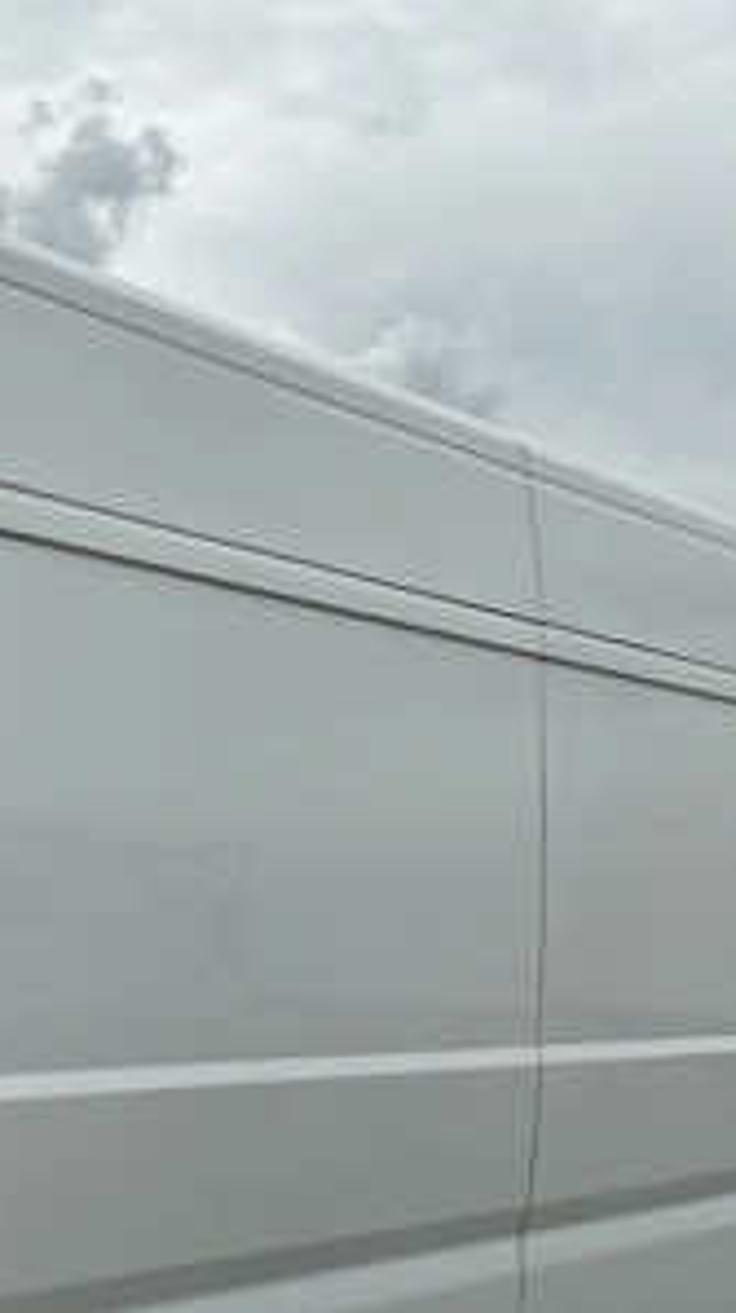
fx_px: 1427
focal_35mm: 41
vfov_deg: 49.4
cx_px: 123
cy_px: 656
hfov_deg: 28.2
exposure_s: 1/2959
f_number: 1.8
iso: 25
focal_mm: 3
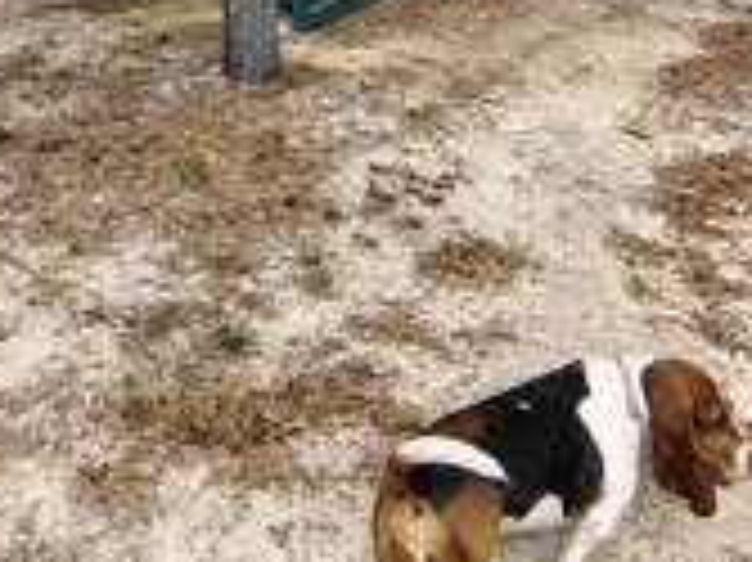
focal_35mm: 46
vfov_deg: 26.4
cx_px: 221
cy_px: -182
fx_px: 999
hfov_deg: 40.5
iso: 100
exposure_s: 1/325
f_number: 2.2
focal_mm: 2.13
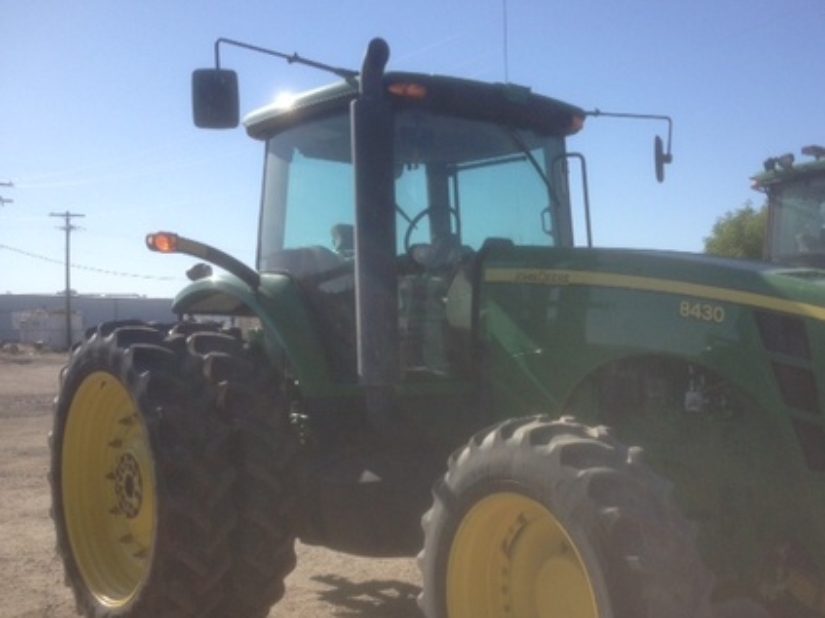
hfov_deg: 41.7
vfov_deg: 32.0
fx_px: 1072
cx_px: 527
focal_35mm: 45
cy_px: 384
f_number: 2.4
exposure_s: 1/1672
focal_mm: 4.28
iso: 64
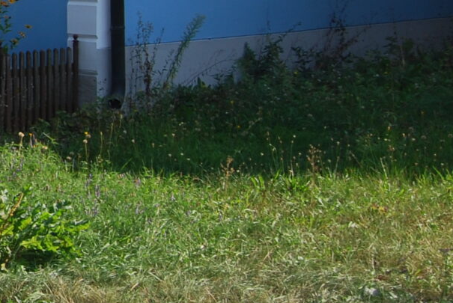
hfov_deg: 14.5
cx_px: -313
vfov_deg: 10.6
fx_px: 1600
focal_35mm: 127
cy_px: -71
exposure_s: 1/160
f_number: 6.3
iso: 100
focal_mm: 20
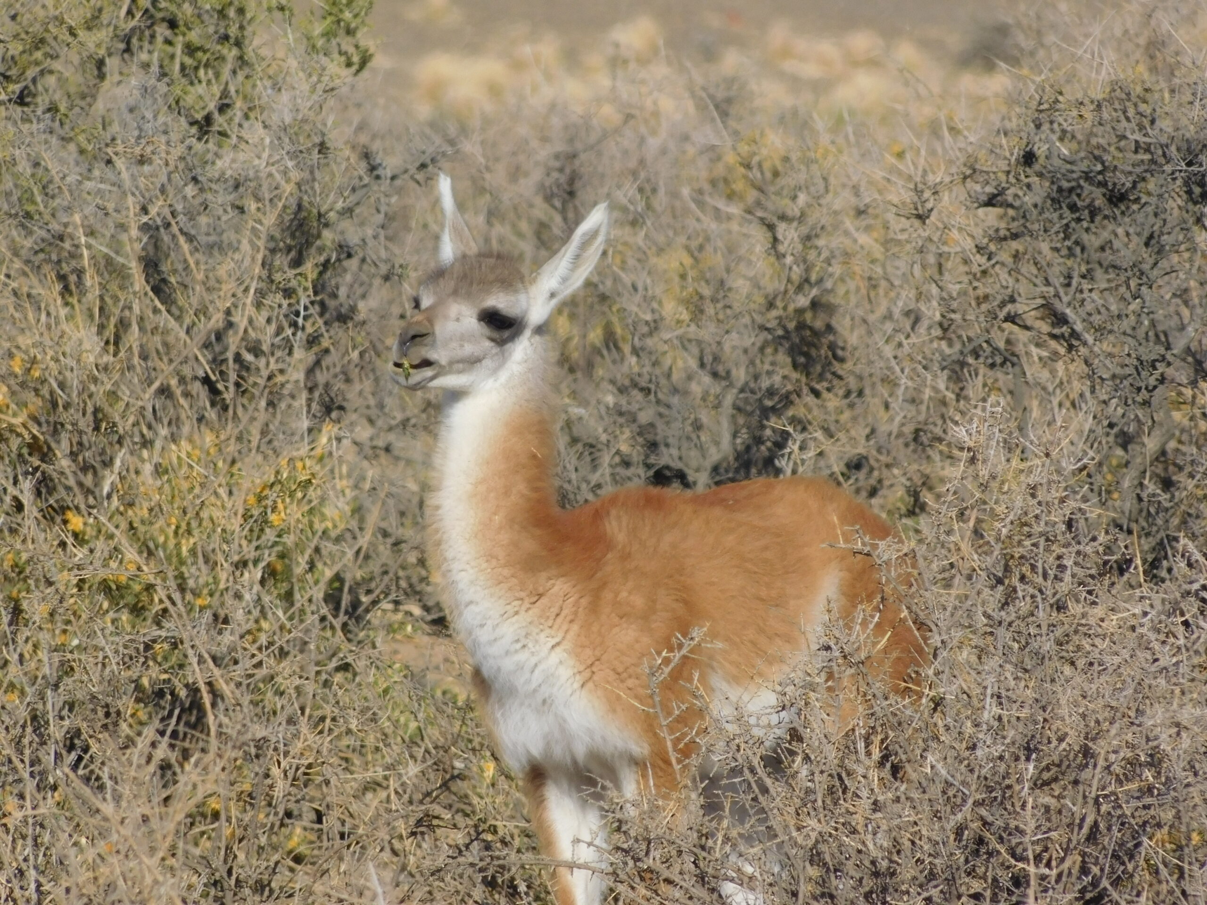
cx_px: 604
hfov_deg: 2.7
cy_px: 452
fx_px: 26081
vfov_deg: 2.0
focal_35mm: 748
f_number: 6.4
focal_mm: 132.8
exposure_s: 1/640
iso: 125
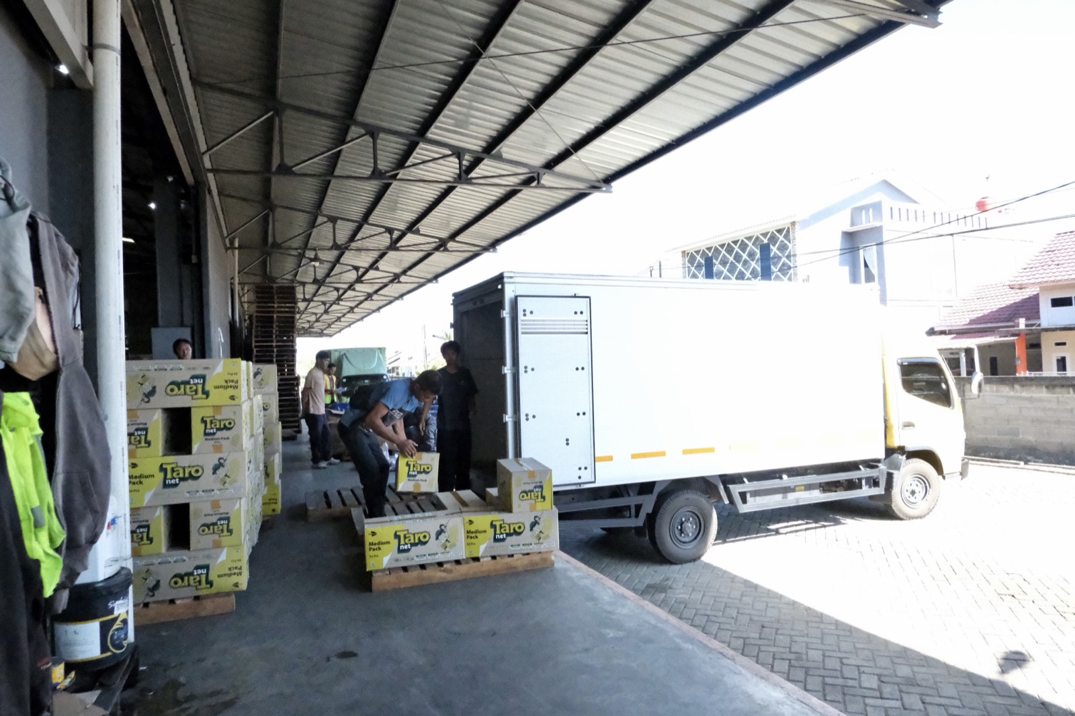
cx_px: 538
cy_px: 358
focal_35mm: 23
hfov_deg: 76.1
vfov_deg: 55.1
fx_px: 687
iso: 25600
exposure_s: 1/4000
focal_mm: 15.2
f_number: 8
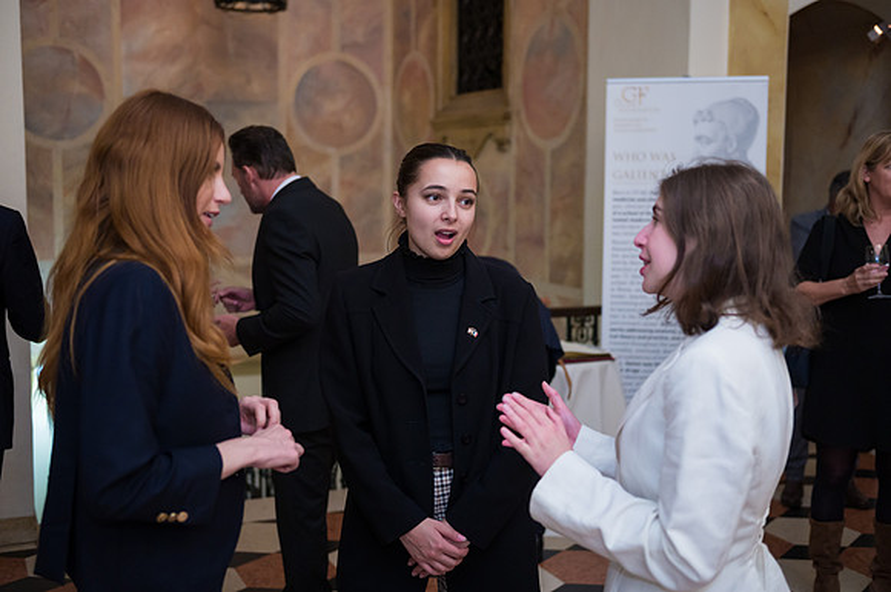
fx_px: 1059
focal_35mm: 43
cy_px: 296
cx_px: 446
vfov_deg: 31.2
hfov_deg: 45.6
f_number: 3.2
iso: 1600
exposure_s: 1/200
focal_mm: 42
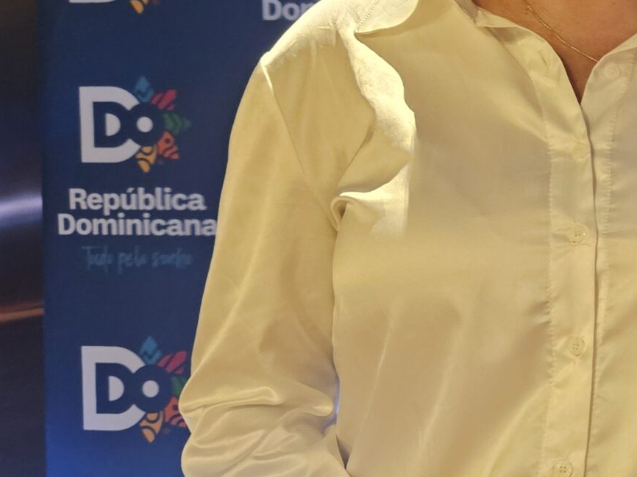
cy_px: 227
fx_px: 1251
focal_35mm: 68
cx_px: 880
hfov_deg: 24.1
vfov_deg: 21.6
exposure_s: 1/24
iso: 640
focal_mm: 5.4
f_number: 1.8
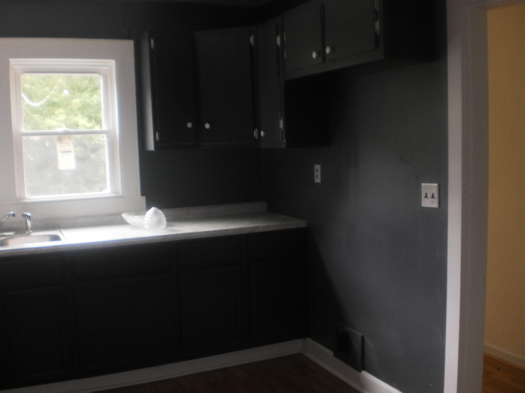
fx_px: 546
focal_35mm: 36
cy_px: 196
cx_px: 262
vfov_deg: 39.7
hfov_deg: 51.4
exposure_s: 1/30
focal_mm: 6.3
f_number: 3.1
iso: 125
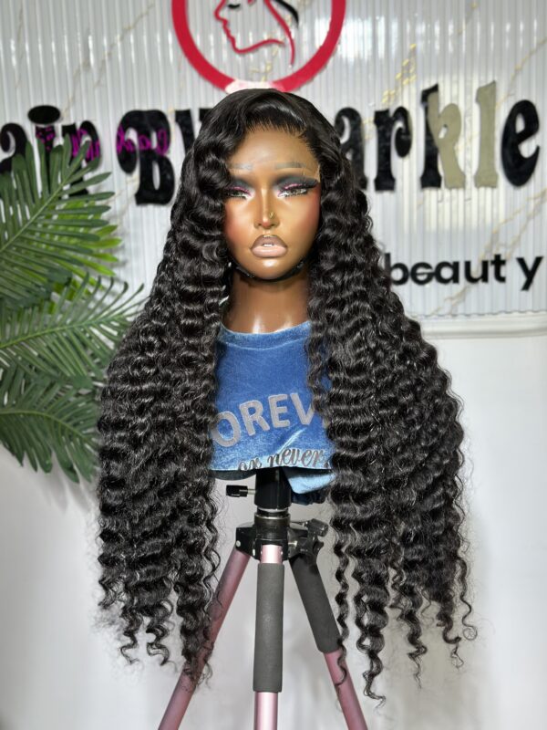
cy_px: 365
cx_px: 274
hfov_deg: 30.3
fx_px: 1011
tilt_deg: -8.6
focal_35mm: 48
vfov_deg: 39.7
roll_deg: +1.0
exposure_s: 1/259
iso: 80
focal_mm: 6.86
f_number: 1.78
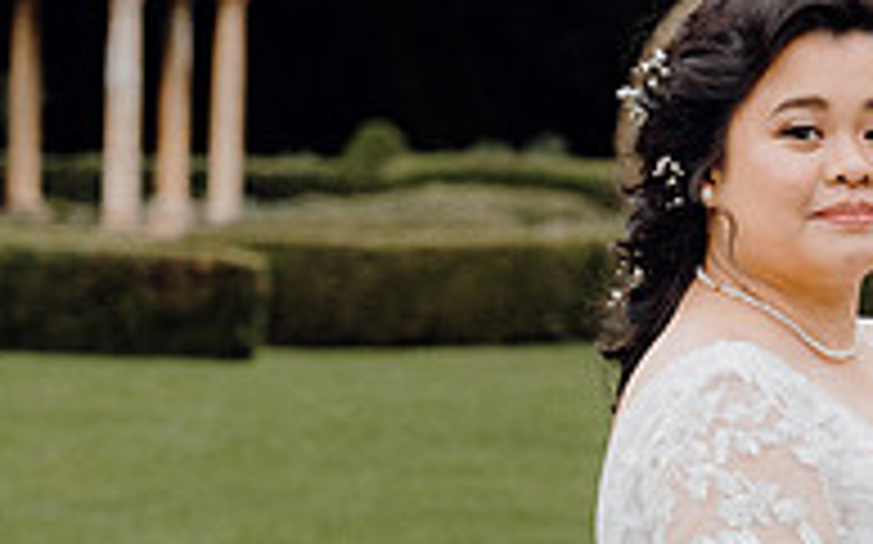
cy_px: 389
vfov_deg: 7.3
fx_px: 4280
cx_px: 986
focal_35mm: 180
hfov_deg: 11.5
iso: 800
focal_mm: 59
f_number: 3.5
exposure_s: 1/160
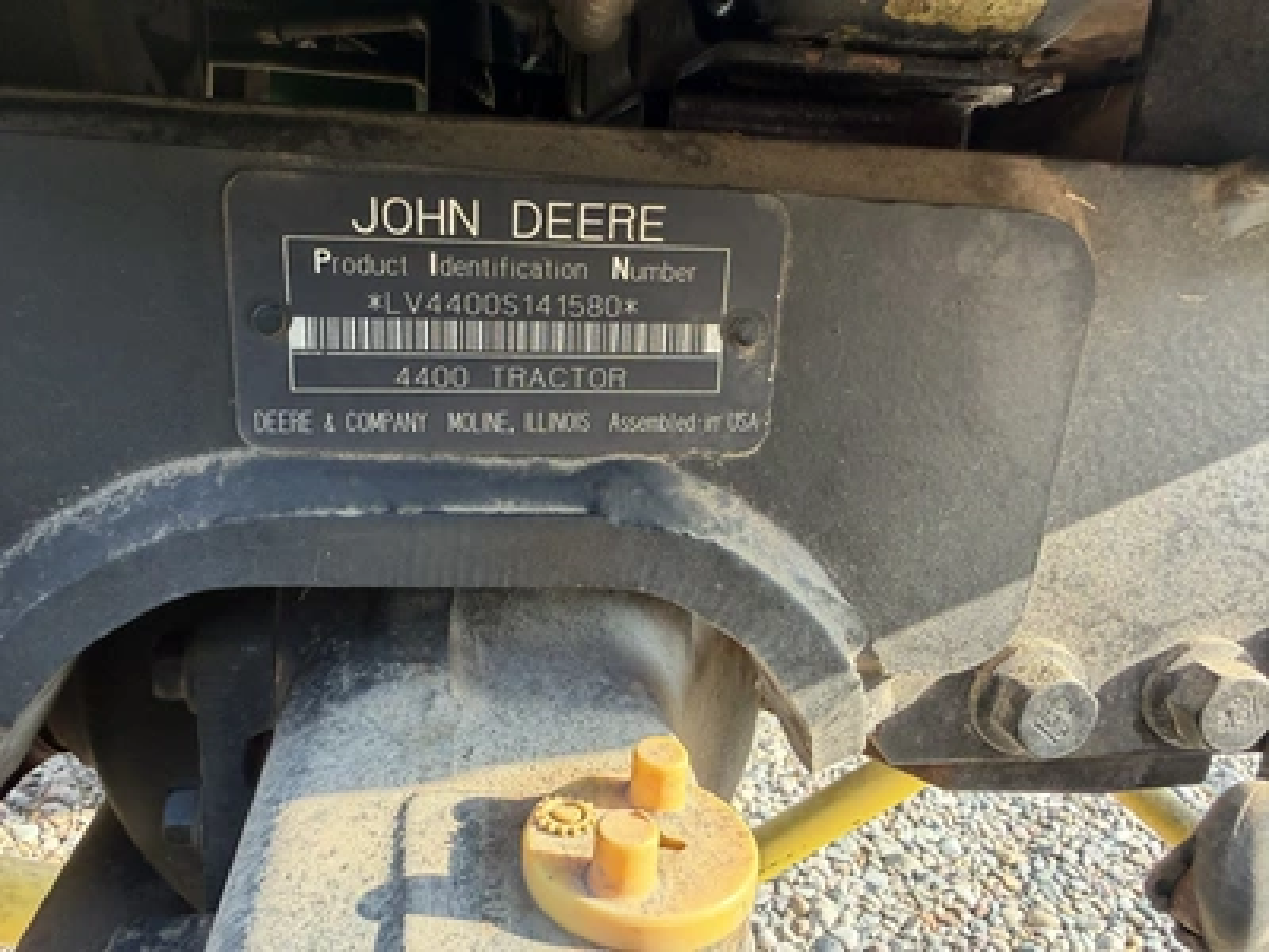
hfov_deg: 71.6
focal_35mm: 24
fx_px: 880
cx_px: 634
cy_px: 476
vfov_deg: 56.8
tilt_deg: -16.1
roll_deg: -1.9
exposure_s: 1/121
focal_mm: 2.22
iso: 100
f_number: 2.2
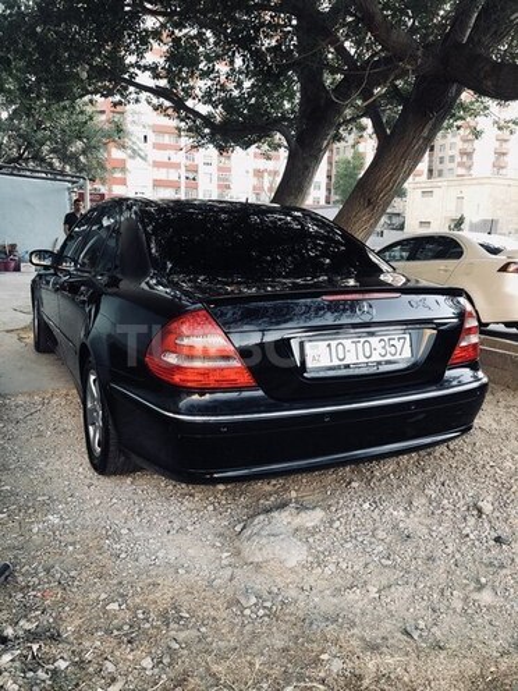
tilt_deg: -10.6
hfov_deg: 49.7
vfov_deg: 63.4
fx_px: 559
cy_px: 346
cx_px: 259
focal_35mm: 28
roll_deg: -0.6
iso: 20
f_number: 1.8
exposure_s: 1/33
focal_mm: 4
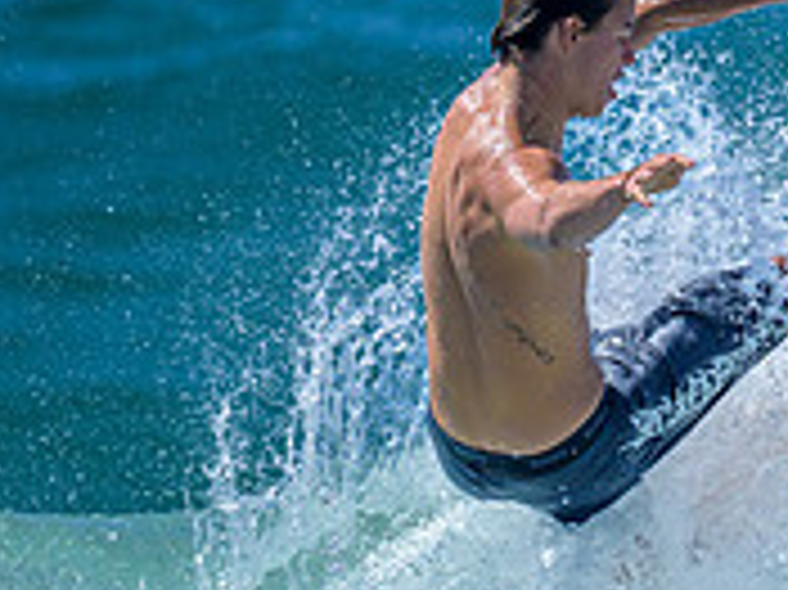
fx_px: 68268
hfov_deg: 0.7
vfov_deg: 0.5
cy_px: 544
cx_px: 1125
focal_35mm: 3001
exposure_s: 1/2500
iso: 320
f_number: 6.3
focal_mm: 800
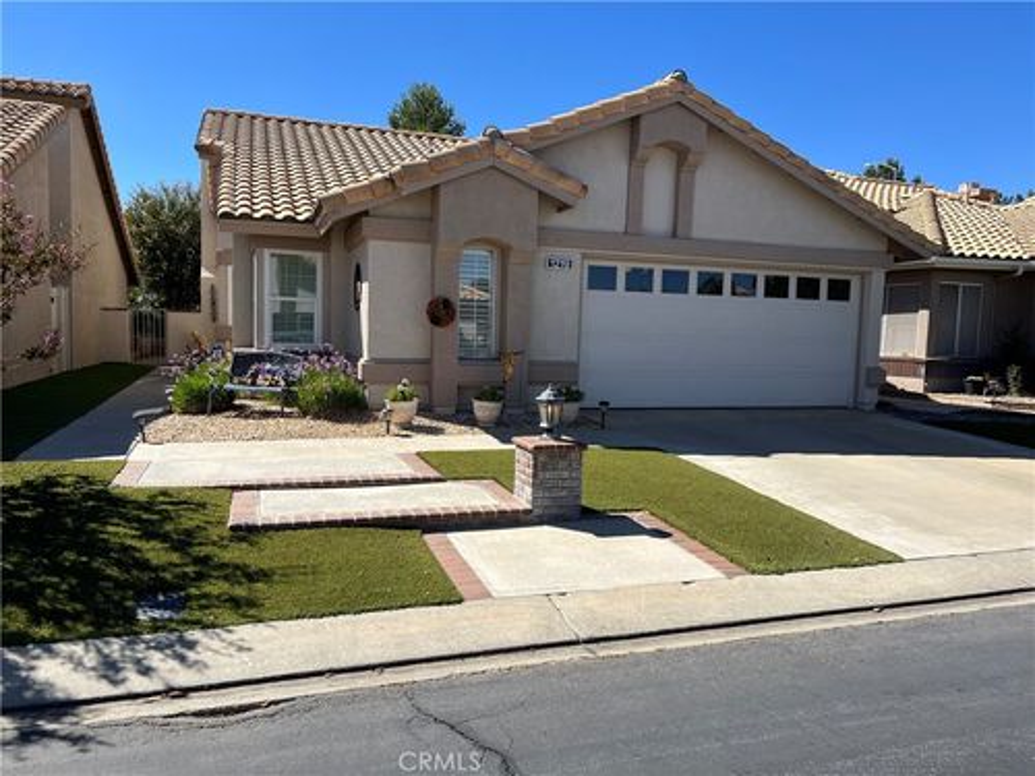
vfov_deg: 53.1
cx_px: 518
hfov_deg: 67.3
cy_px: 388
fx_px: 777
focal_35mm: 26
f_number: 1.5
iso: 50
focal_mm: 5.7
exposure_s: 1/3831
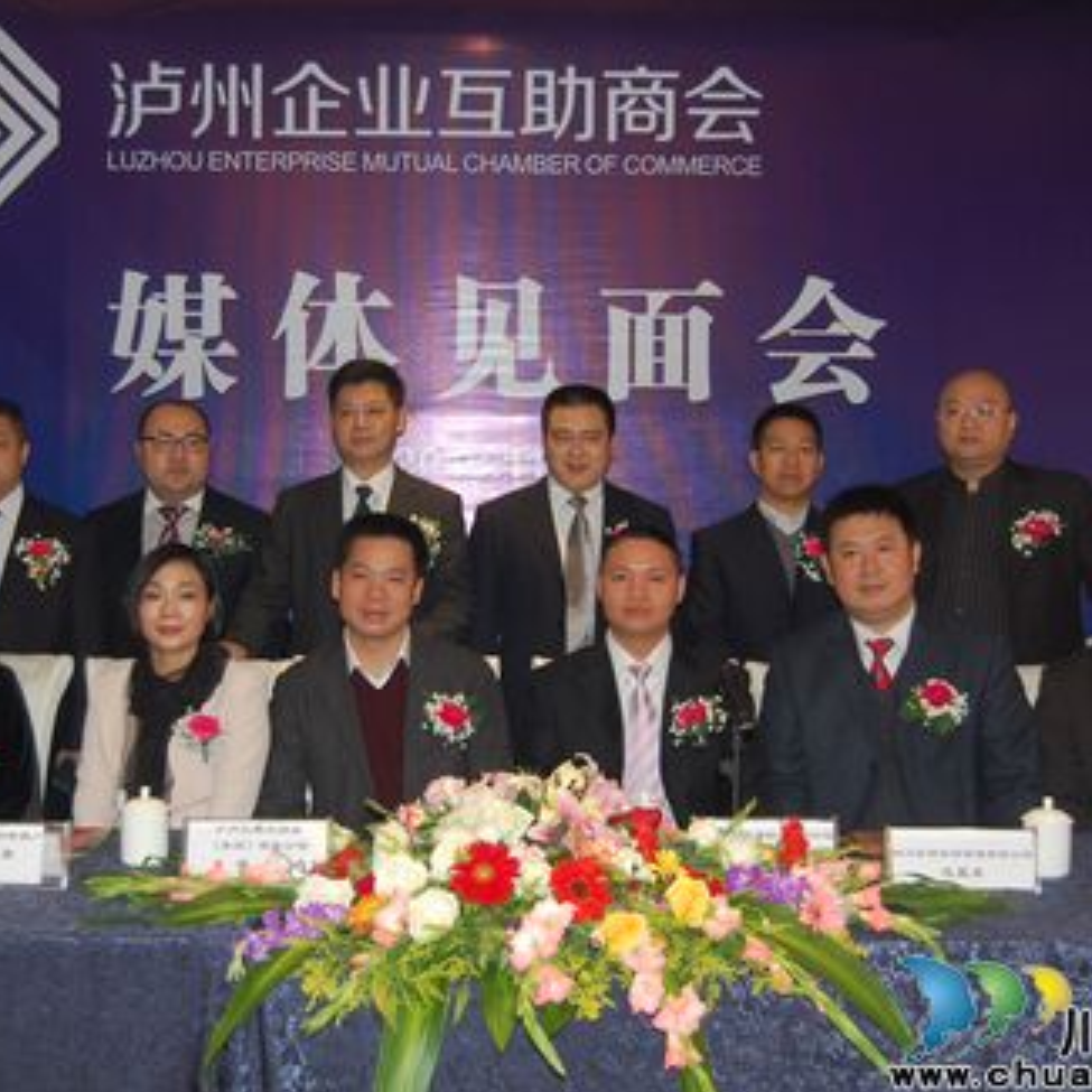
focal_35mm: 51
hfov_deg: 33.4
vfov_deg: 33.4
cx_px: 484
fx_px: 1820
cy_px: 548
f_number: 4.2
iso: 400
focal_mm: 26
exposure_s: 1/60
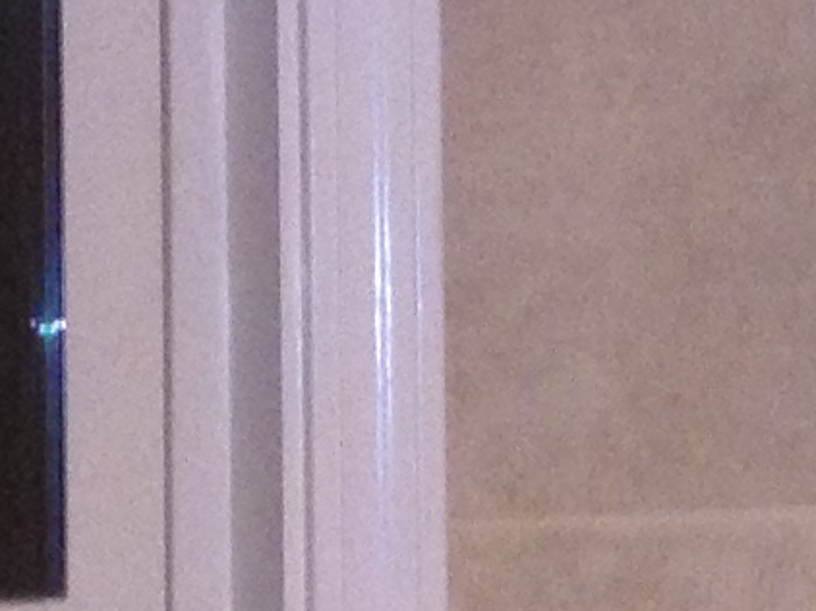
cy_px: 259
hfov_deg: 6.8
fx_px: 6385
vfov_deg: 5.5
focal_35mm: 271
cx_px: 2079
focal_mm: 4.28
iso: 200
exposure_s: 1/20
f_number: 2.4
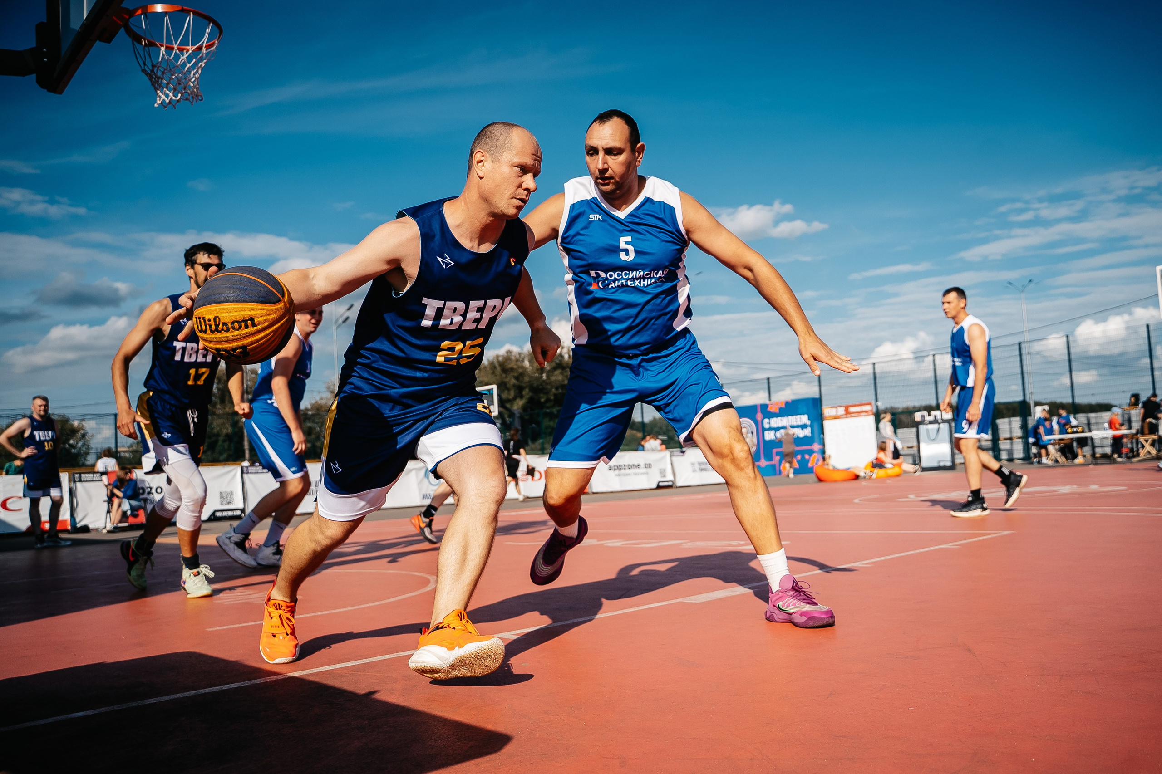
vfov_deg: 44.8
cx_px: 603
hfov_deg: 63.5
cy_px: 402
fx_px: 938
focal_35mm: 29
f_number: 3.5
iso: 250
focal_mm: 28
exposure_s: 1/4000
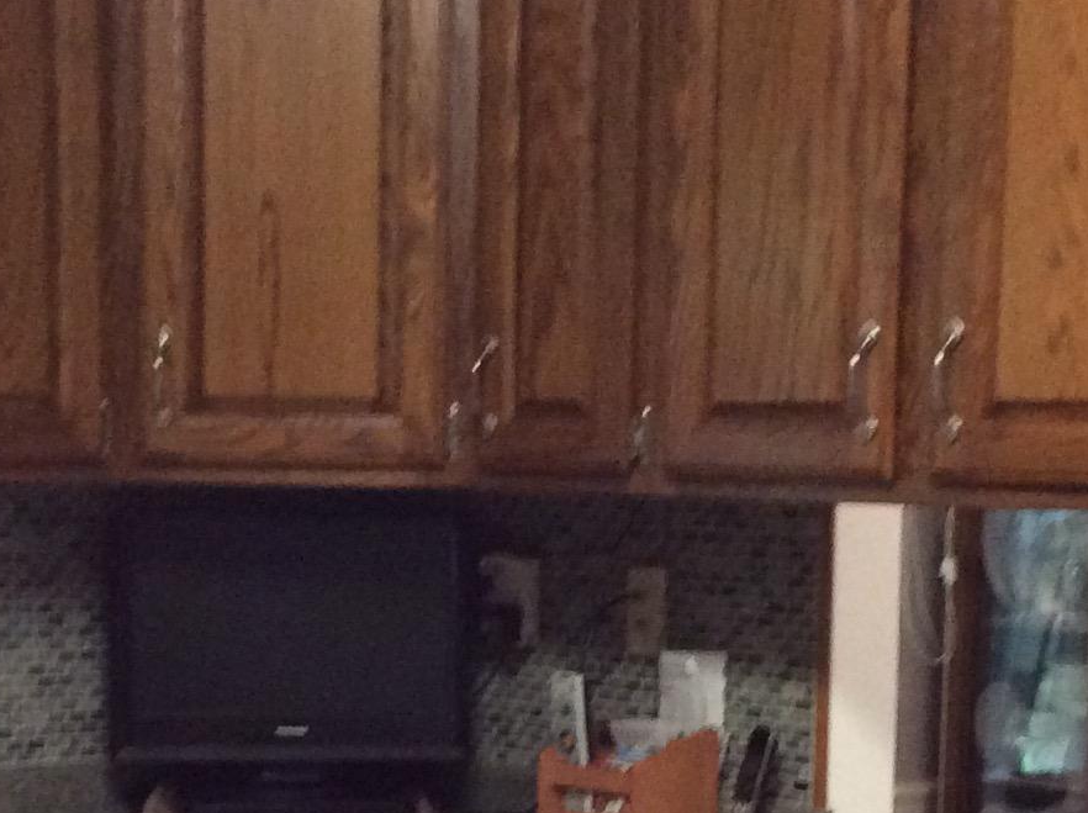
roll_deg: +1.9
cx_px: 443
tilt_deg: -8.4
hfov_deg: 20.9
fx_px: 2950
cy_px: 850
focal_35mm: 94
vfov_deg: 15.4
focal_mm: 3.3
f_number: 2.4
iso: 320
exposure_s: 1/24
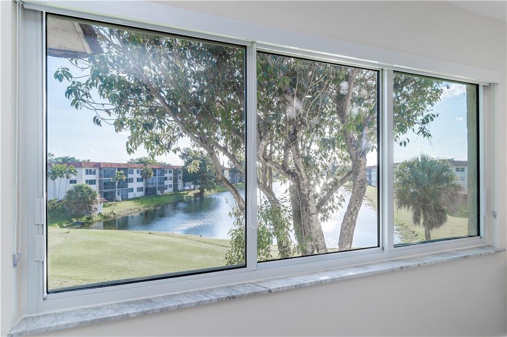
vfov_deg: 64.5
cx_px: 254
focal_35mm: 19
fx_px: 267
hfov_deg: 87.0
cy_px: 168
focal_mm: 19
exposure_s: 1/80
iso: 100
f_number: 8
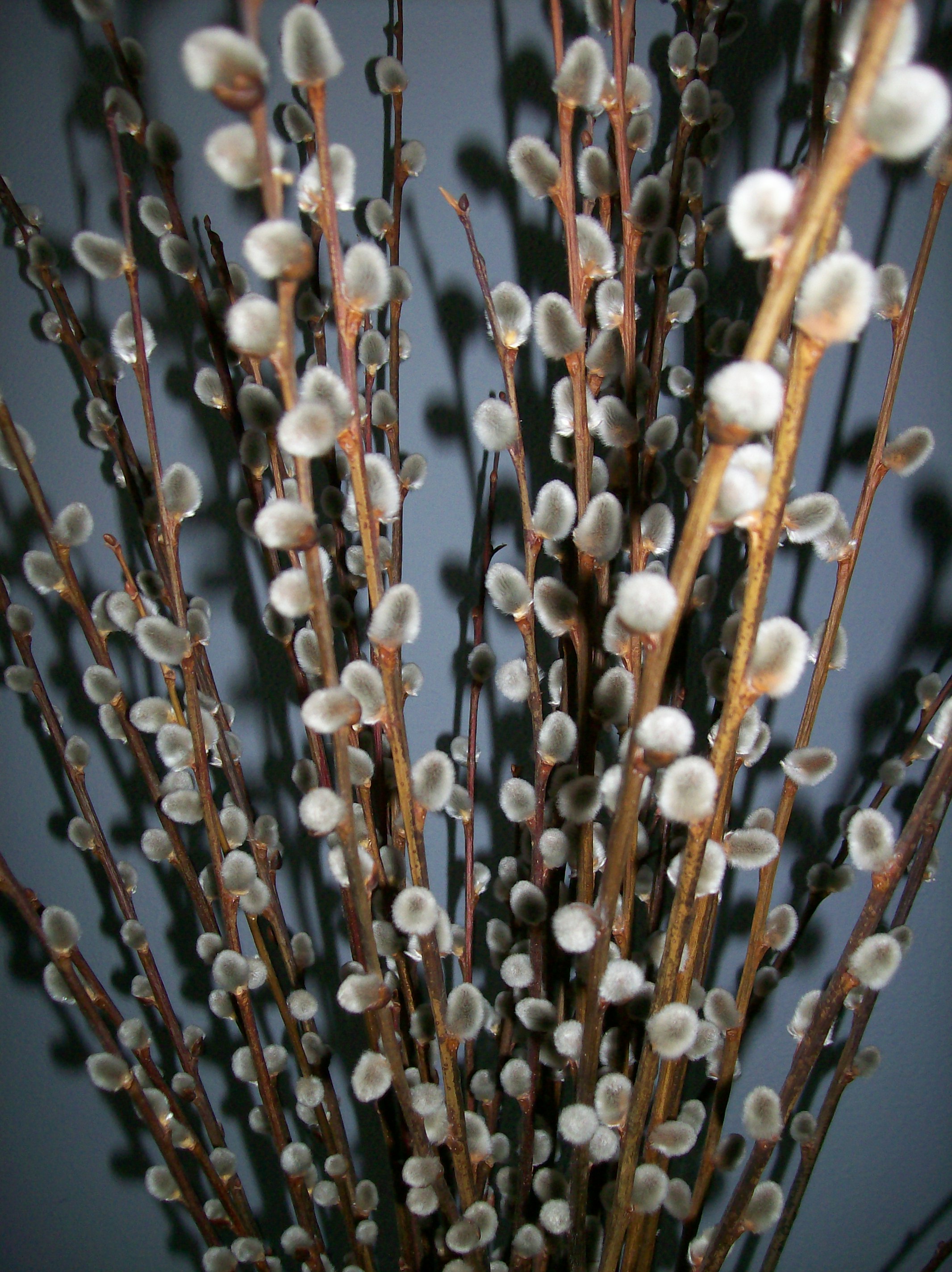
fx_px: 1322
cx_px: 476
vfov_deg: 51.4
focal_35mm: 36
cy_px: 636
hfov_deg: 39.6
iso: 80
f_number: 2.7
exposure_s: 1/64
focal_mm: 6
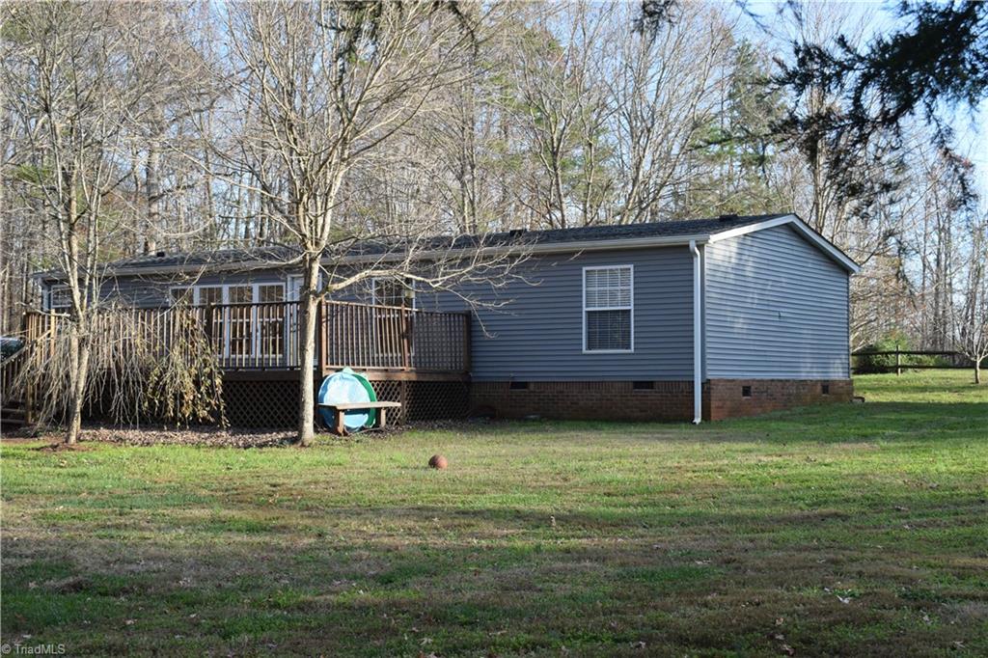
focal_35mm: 51
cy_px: 329
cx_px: 494
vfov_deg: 26.5
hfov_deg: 38.9
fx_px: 1399
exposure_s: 1/250
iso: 400
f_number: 8
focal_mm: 34
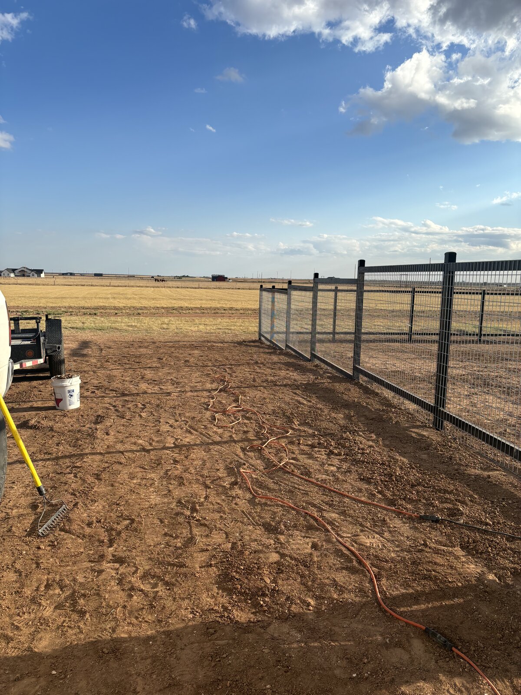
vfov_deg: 67.3
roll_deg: -2.3
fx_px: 522
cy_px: 348
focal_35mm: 26
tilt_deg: -9.7
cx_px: 260
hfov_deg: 53.1
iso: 50
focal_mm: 5.96
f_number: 1.6
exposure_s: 1/3021
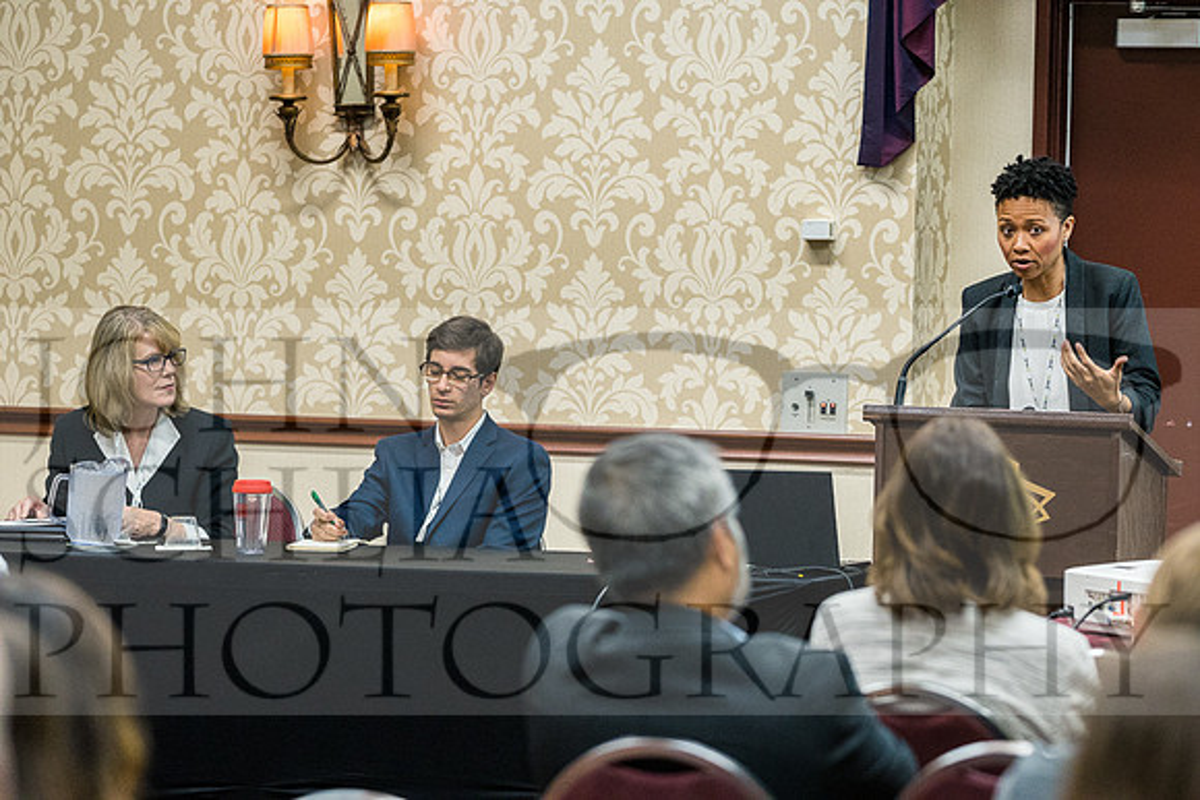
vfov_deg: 7.6
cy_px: 400
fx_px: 6034
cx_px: 600
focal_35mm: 181
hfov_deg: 11.4
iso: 3200
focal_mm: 121
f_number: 3.5
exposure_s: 1/100
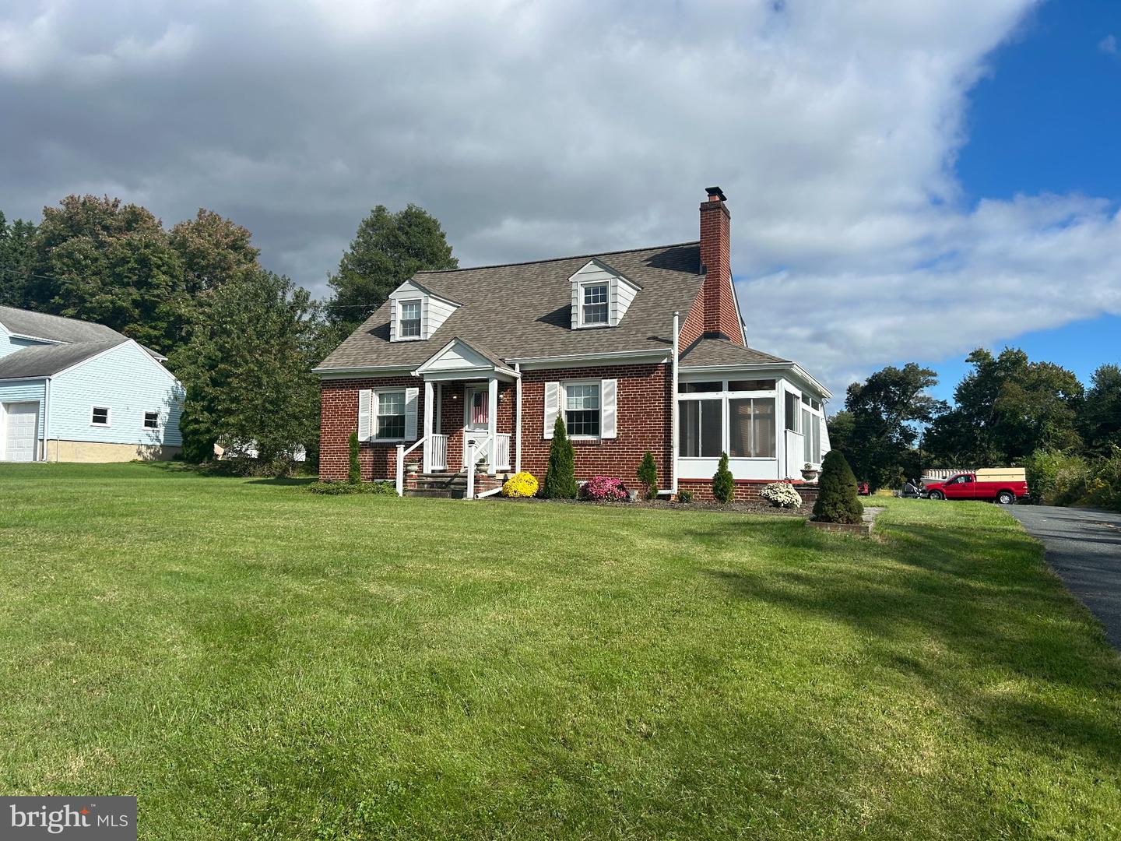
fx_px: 842
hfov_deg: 67.3
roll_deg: +0.0
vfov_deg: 53.1
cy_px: 420
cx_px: 560
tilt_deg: +4.7
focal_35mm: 26
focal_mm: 5.7
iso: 50
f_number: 1.5
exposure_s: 1/5587
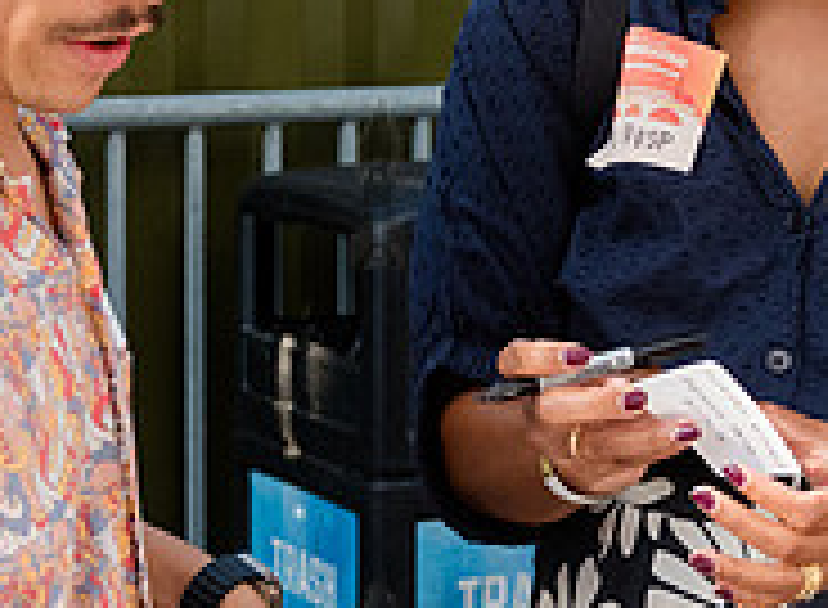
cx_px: 436
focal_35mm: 130
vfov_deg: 11.2
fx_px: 3085
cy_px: 82
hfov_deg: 15.3
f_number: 4.5
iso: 1600
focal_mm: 35
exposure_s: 1/1250
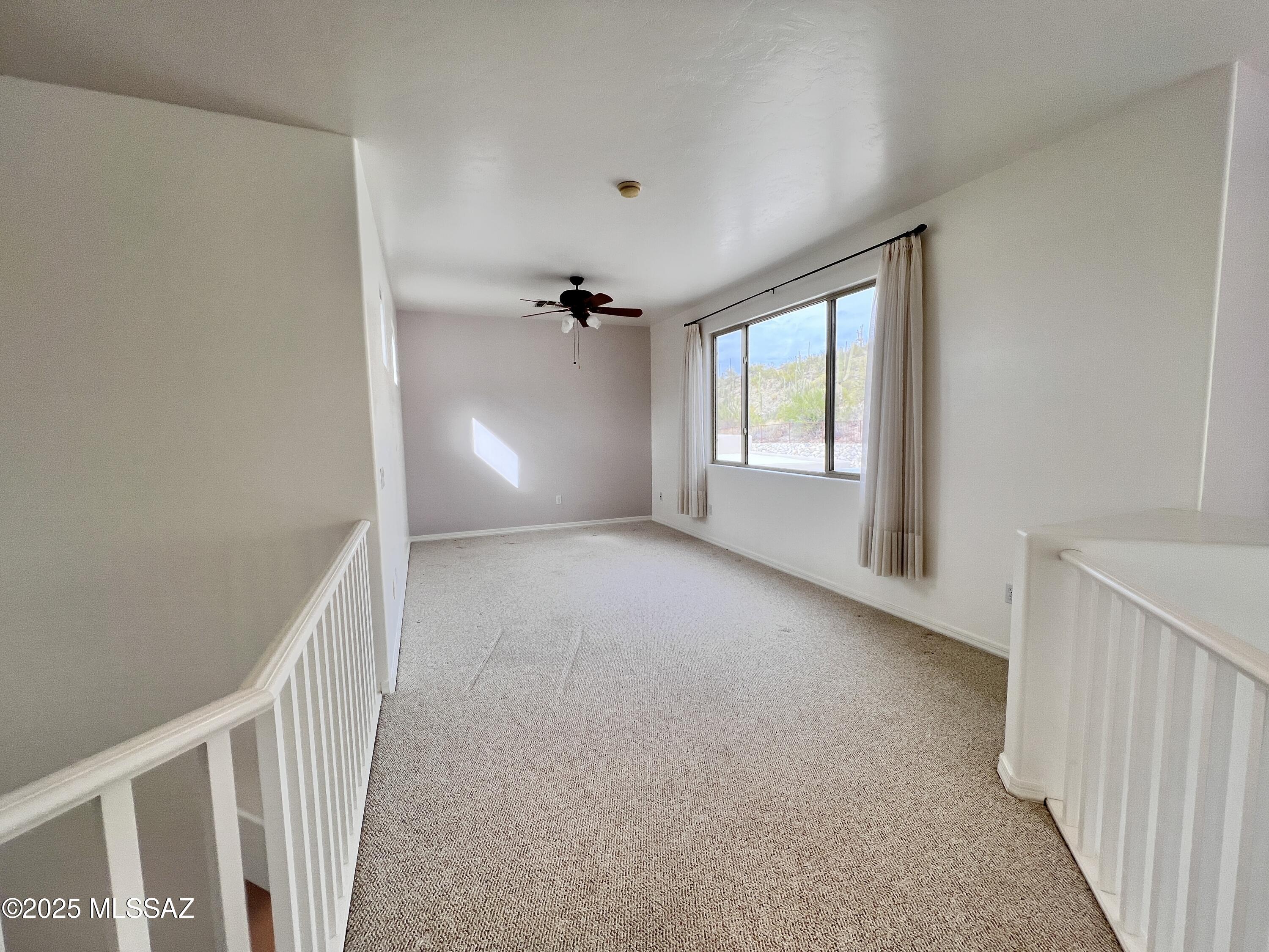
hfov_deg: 106.2
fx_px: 477
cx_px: 634
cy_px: 476
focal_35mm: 13
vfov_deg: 89.9
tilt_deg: -5.2
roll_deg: +0.9
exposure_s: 1/173
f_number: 1.8
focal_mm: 1.57
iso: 32
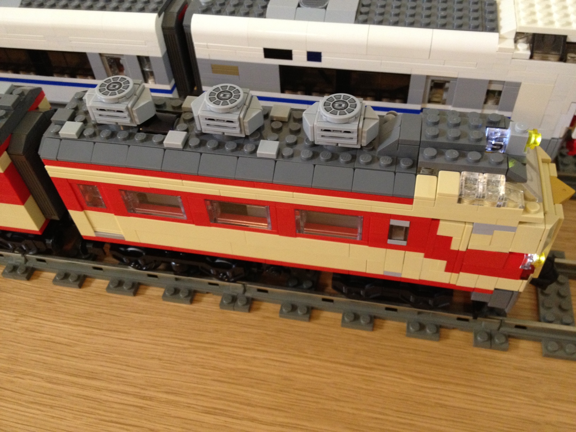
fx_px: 582
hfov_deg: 52.6
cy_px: 216
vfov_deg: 40.7
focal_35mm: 35
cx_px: 288
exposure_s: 1/20
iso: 250
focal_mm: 4.28
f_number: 2.4
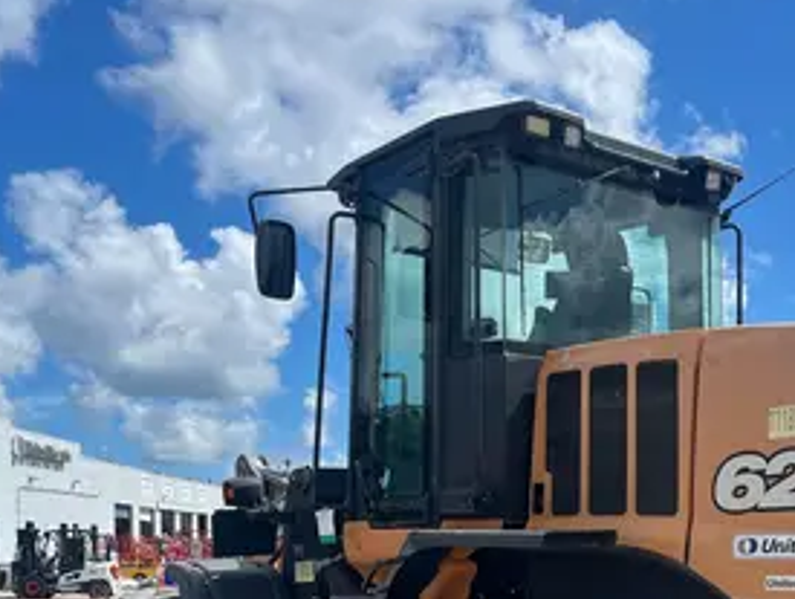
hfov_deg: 36.1
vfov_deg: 27.0
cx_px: 578
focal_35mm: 52
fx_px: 1196
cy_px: 554
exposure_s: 1/4651
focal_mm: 5.1
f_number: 1.6
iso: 50
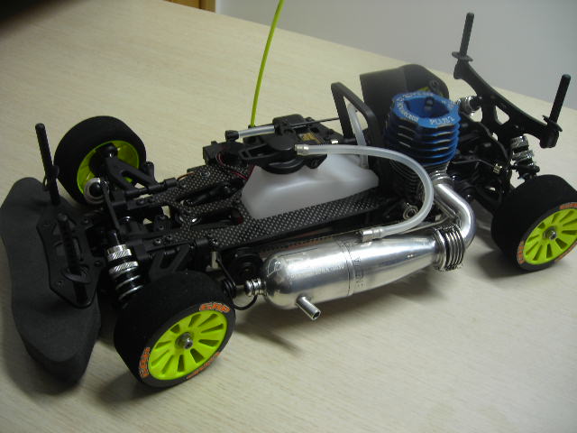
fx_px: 633
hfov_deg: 49.0
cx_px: 288
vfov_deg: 37.7
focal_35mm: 38
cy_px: 216
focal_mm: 6.3
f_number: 3.2
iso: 50
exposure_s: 1/4.1
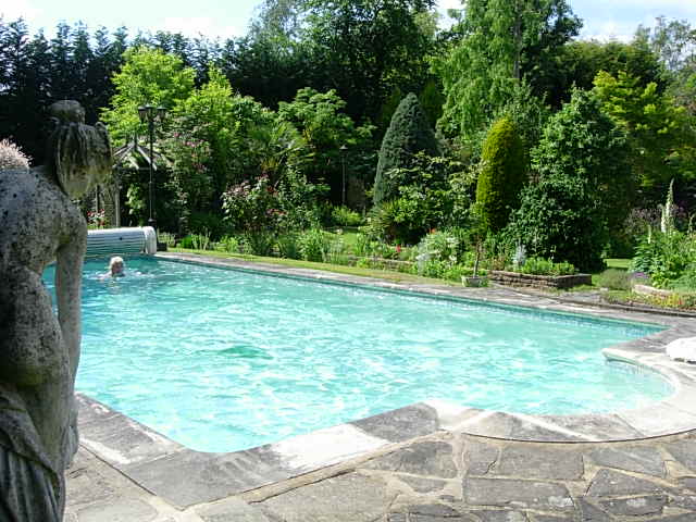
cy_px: 261
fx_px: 764
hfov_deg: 49.0
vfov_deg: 37.7
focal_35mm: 38
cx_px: 348
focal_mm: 7.8
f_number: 4.8
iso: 64
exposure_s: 1/373
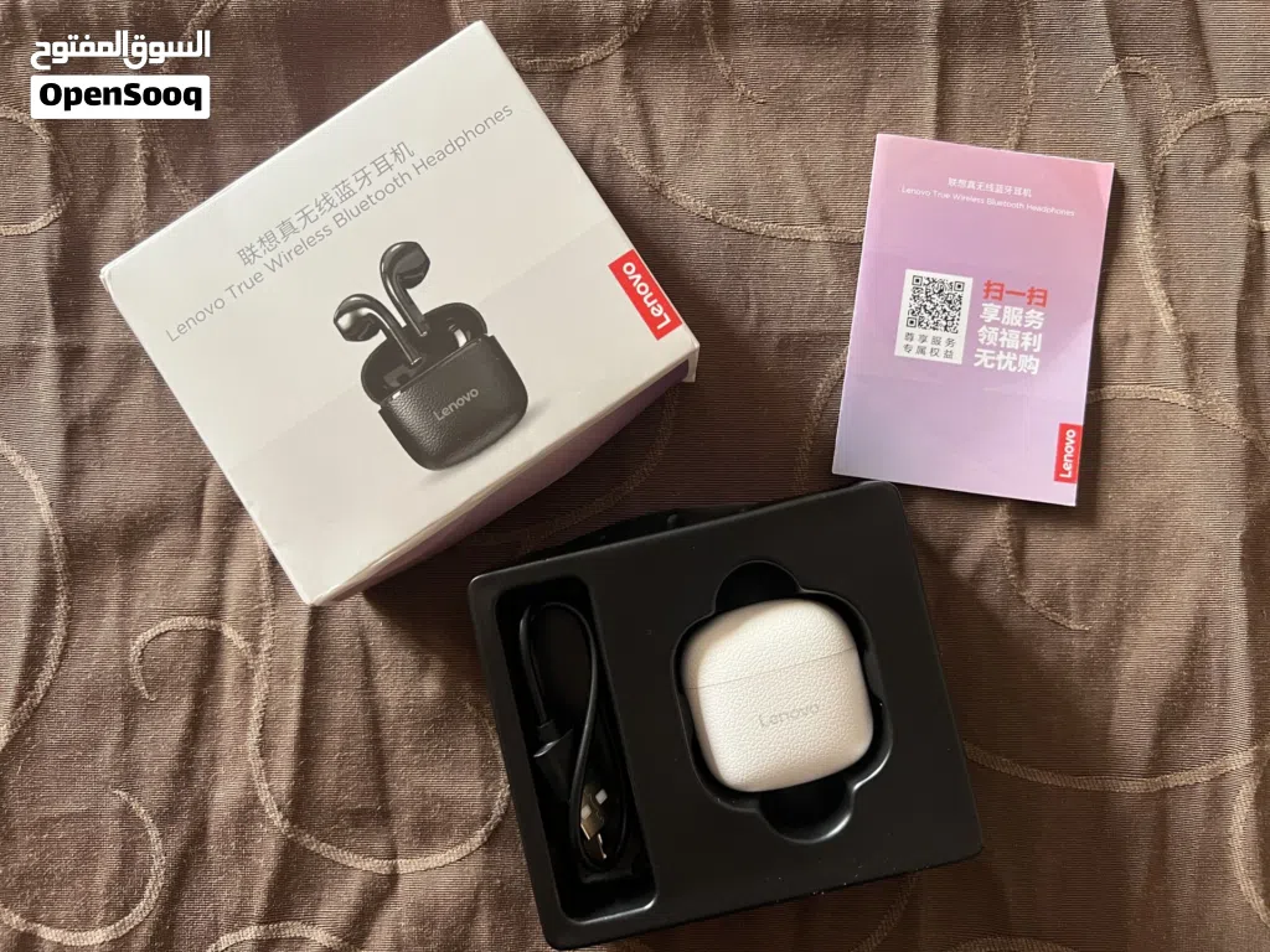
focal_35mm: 26
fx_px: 954
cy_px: 476
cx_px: 635
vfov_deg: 53.1
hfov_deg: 67.3
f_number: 1.5
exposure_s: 1/60
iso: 250
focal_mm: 5.7
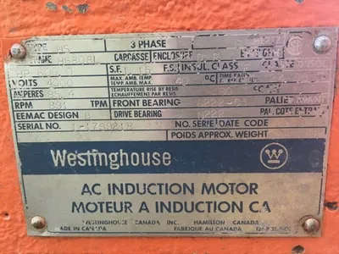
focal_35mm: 29
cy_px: 127
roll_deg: +2.4
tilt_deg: -15.0
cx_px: 170
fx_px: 284
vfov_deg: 48.2
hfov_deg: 61.7
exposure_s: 1/30
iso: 40
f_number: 2.2
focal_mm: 4.15
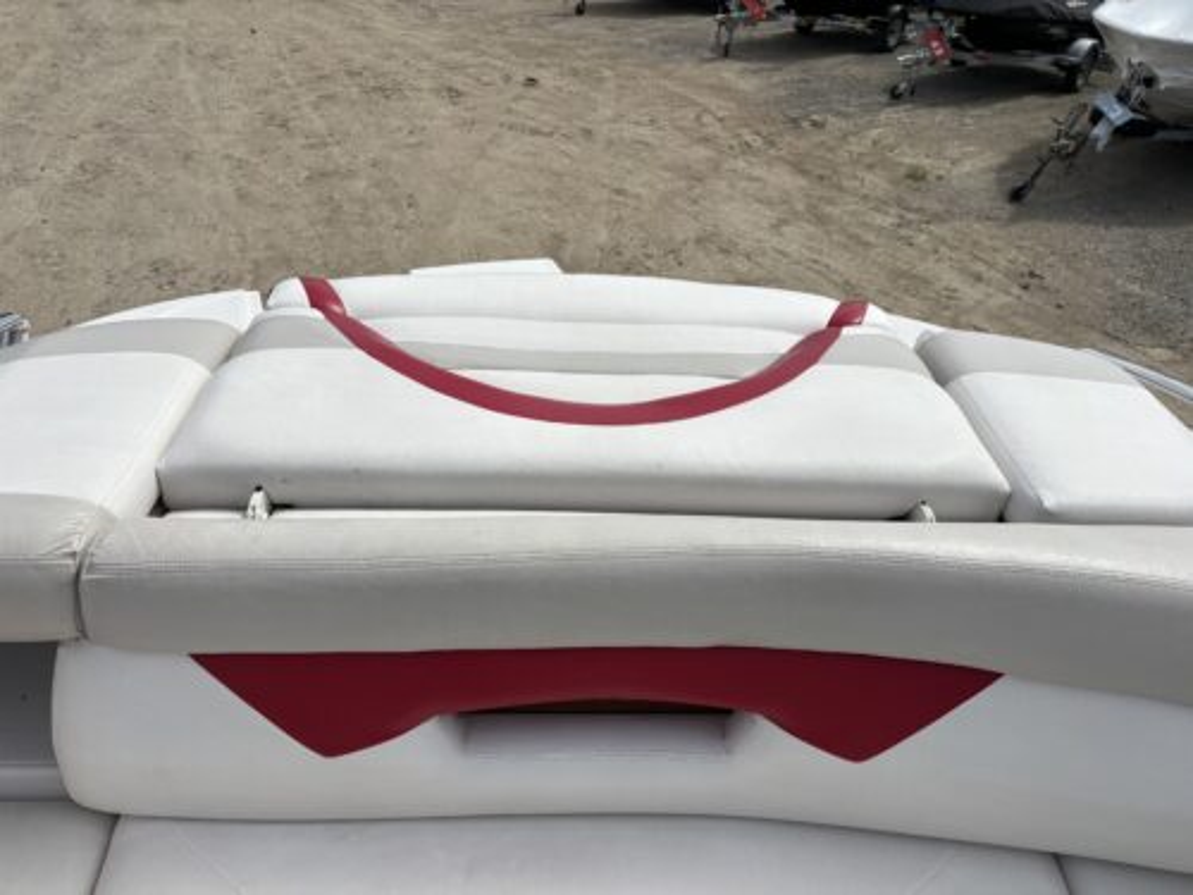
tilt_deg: -34.8
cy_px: 448
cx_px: 596
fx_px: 896
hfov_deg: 67.3
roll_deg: -4.2
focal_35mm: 26
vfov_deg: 53.1
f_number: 1.6
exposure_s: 1/7692
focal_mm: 5.96
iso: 50
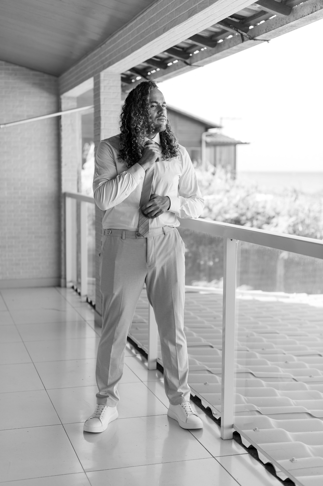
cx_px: 162
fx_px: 674
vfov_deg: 39.6
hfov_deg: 27.0
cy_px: 243
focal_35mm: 50
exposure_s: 1/400
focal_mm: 50
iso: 100
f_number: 2.2
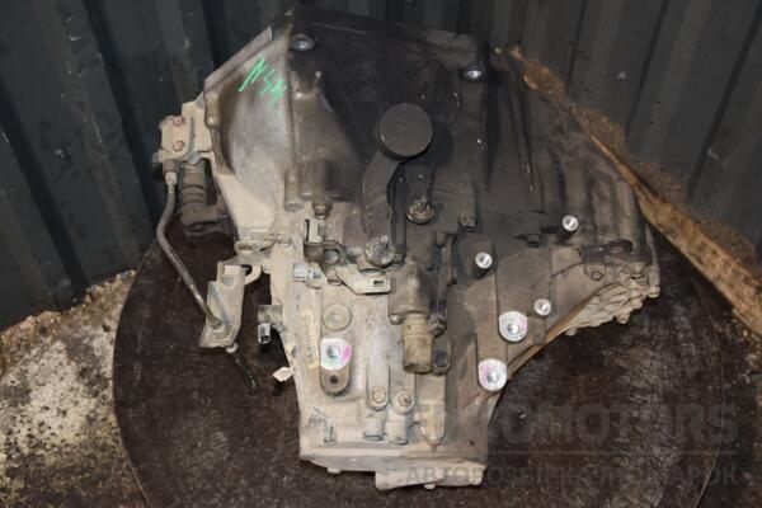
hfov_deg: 38.9
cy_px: 254
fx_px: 1079
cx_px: 381
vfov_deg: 26.5
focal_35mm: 51
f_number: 5
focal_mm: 34
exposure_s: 1/60
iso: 800
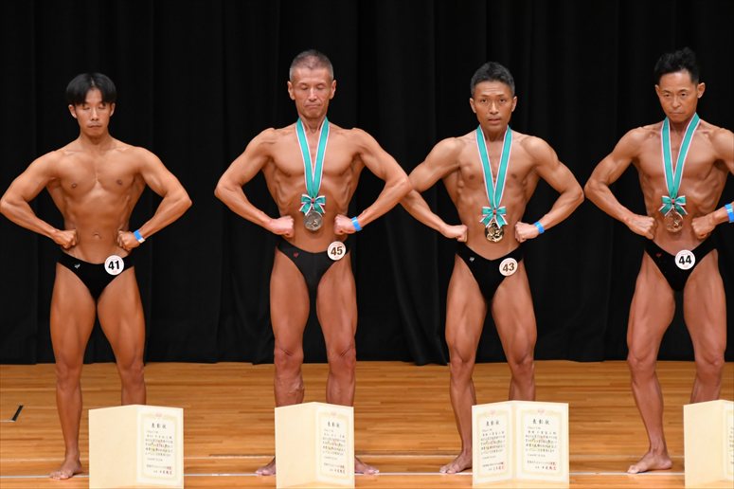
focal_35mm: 285
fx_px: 5808
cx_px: 367
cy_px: 244
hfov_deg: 7.2
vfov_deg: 4.8
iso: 3200
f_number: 5.6
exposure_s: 1/400
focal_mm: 190
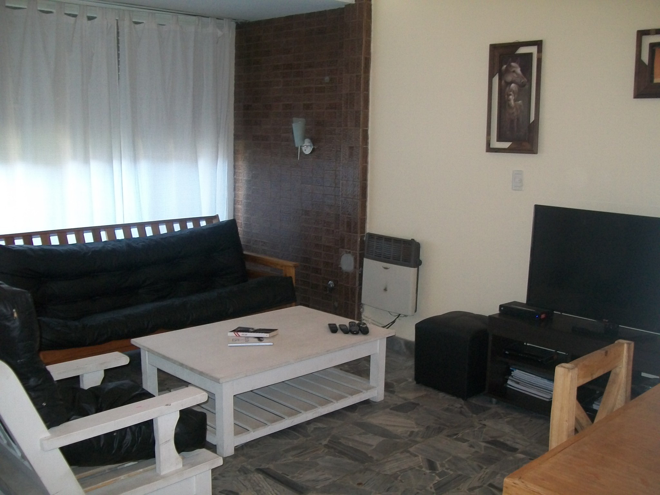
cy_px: 248
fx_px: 686
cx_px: 330
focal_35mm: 36
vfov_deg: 39.7
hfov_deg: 51.4
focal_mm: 6
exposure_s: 1/30
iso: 160
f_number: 2.7
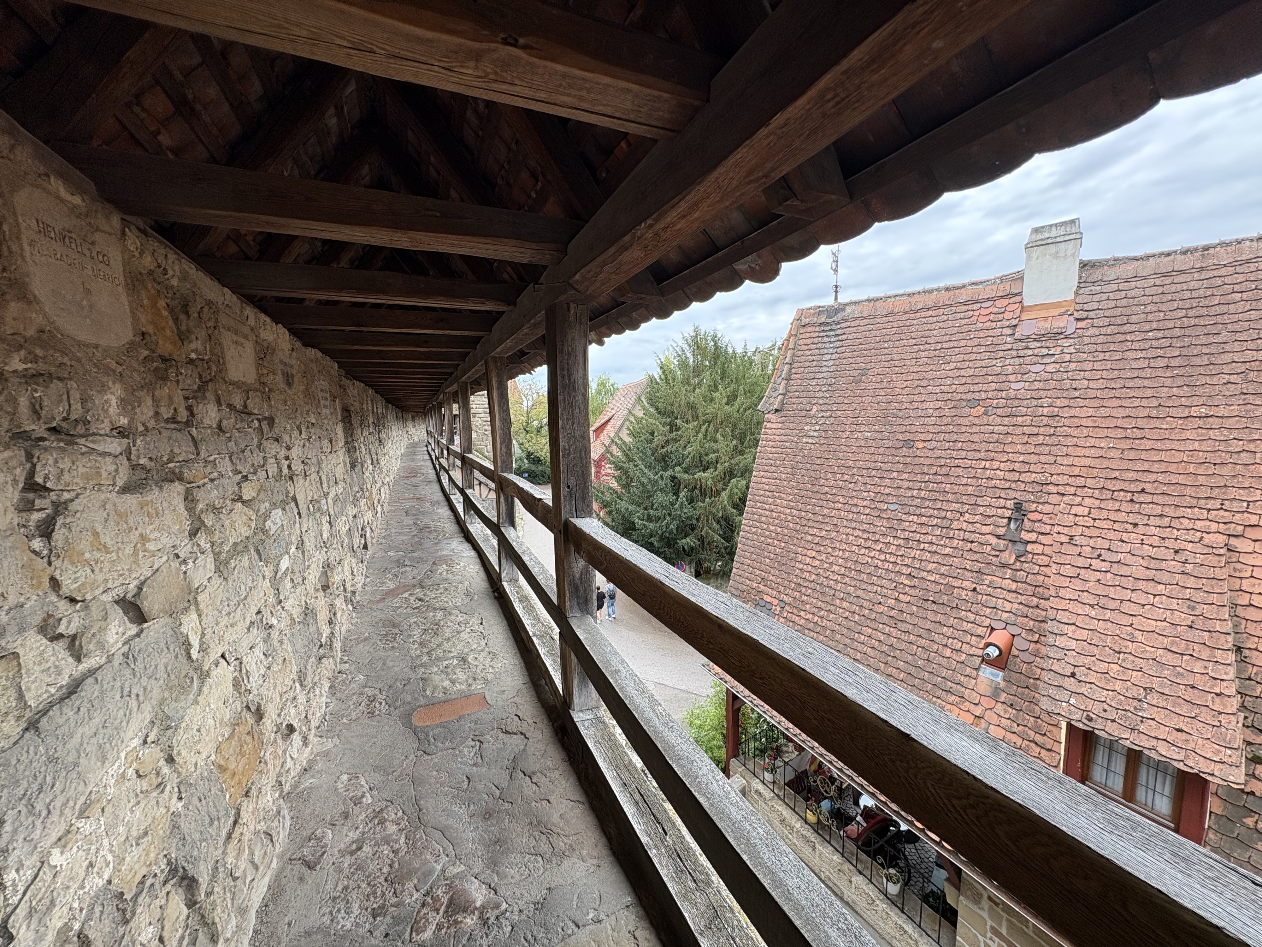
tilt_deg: -6.7
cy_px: 474
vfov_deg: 85.7
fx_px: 510
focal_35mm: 14
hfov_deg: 102.1
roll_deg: +1.0
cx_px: 631
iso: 64
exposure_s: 1/242
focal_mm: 2.22
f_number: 2.2
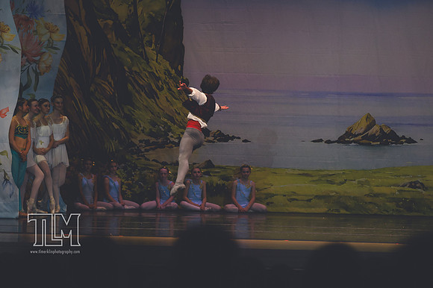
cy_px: 144
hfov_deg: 11.2
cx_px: 216
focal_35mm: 183
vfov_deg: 7.5
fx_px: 2200
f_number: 2.8
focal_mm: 122
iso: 800
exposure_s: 1/500
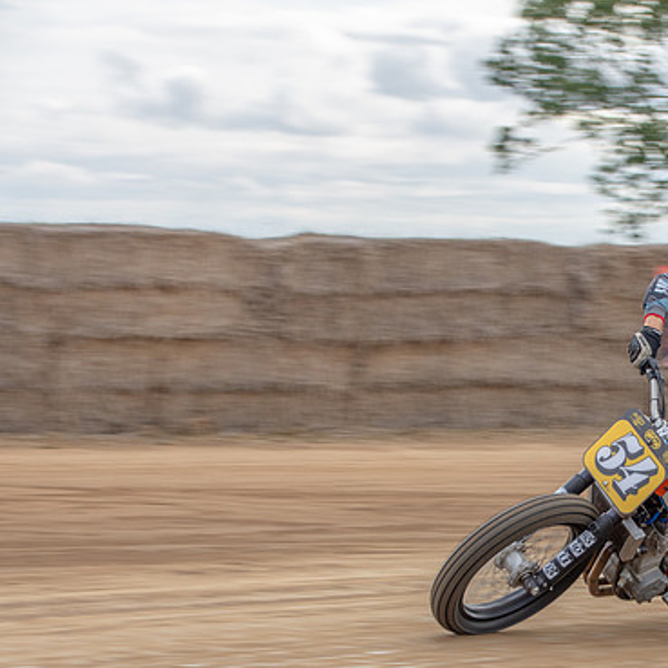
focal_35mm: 179
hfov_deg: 9.7
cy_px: 426
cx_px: 639
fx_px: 3908
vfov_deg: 9.8
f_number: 8
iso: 160
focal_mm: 70
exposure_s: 1/125
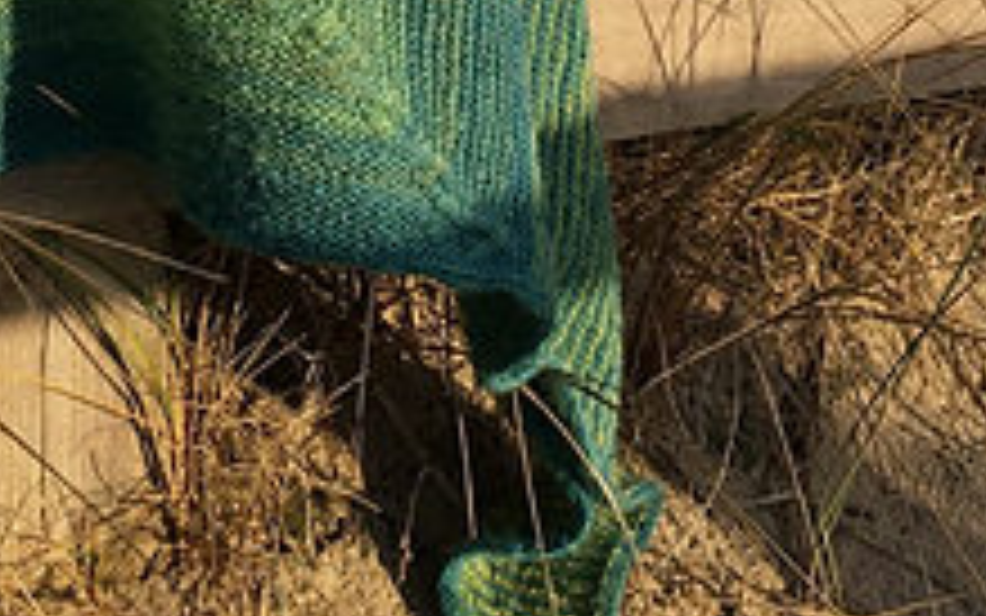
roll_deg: +2.1
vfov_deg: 13.7
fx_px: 2419
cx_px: 315
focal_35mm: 90
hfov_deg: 22.9
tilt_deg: -18.7
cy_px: -283
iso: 25
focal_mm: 4.15
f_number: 2.2
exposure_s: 1/732
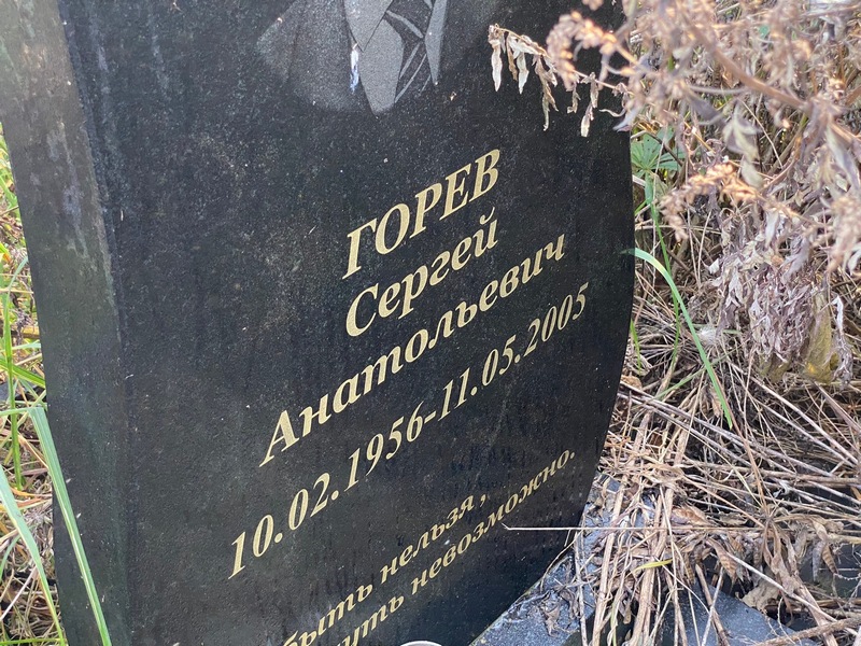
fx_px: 1293
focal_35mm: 52
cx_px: 430
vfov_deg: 28.0
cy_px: 323
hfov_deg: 36.8
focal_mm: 6
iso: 160
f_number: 2
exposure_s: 1/108
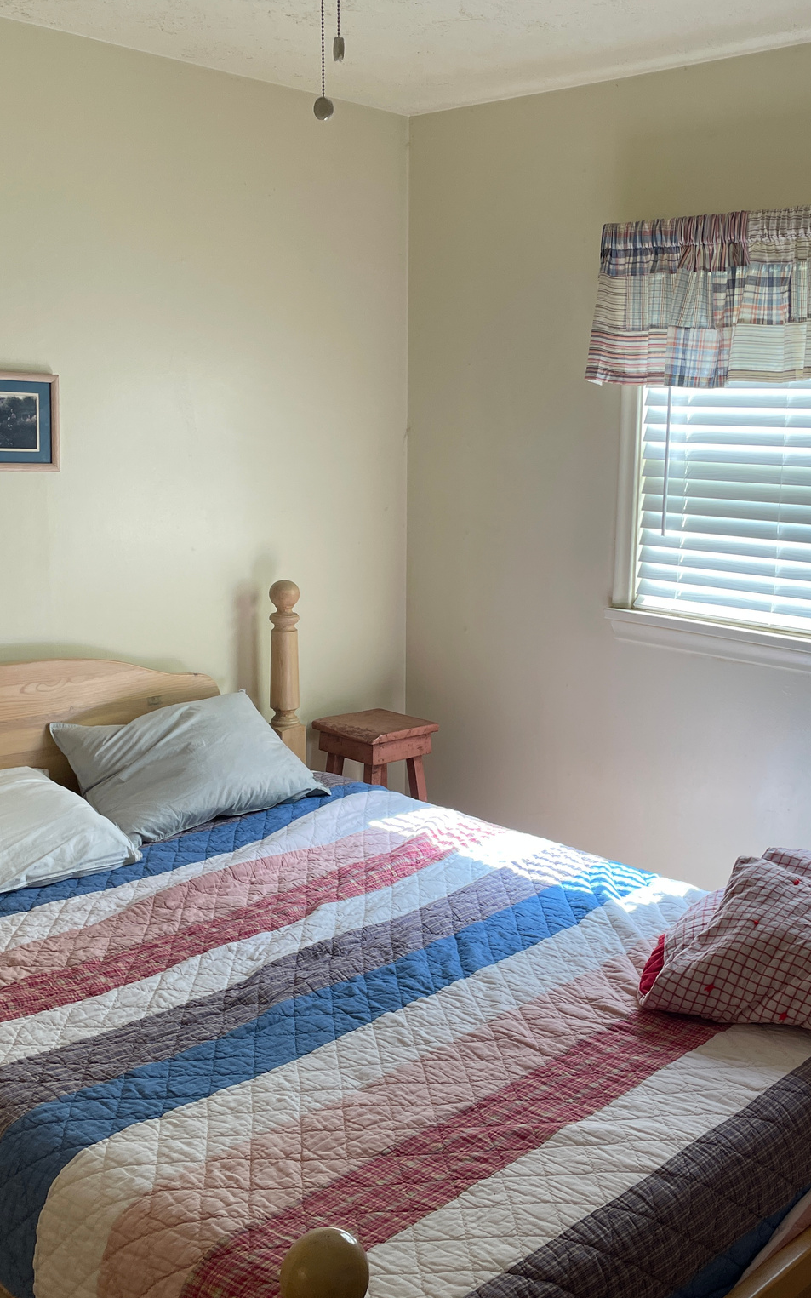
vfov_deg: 52.8
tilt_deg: -10.1
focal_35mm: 37
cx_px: 497
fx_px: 1309
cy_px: 650
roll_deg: -0.3
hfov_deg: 34.3
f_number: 1.6
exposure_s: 1/120
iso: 64
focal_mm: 4.2
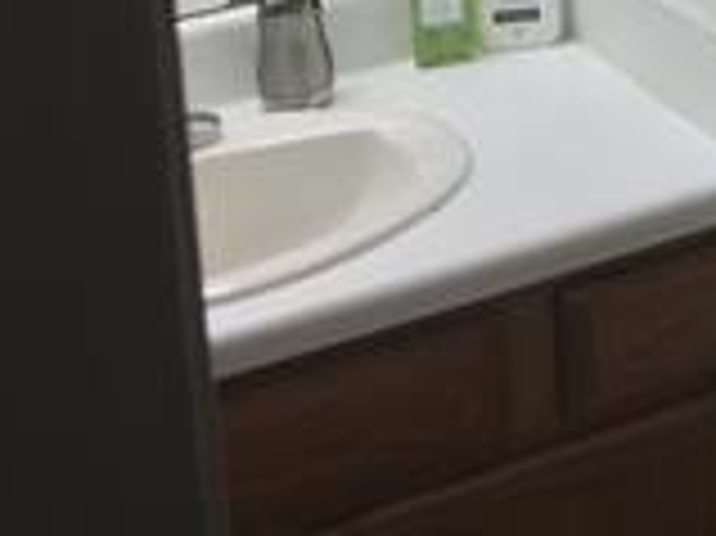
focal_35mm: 117
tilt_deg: -6.7
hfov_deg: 14.5
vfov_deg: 11.5
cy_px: -509
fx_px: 2418
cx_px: 1346
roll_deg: +1.1
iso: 32
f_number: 2.2
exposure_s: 1/30
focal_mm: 4.15
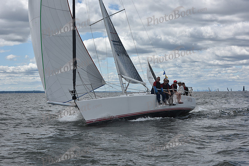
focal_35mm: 70
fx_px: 484
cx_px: 124
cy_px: 83
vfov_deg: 19.5
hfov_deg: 28.8
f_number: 10
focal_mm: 70
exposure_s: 1/800
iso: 250
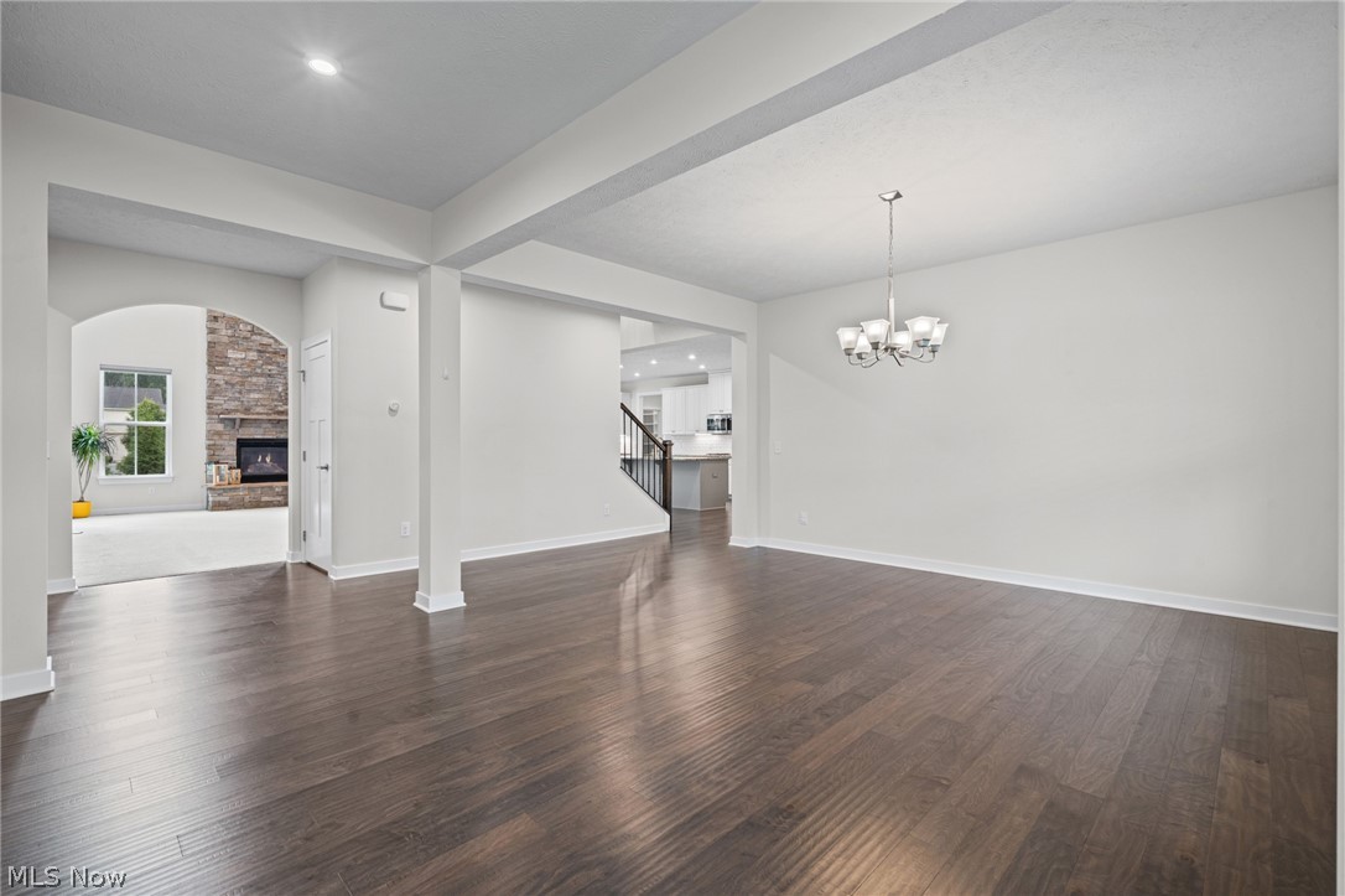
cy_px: 448
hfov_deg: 100.4
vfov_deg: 77.3
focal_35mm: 15
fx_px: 560
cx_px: 672
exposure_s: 1/2.5
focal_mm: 15
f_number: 9
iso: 250
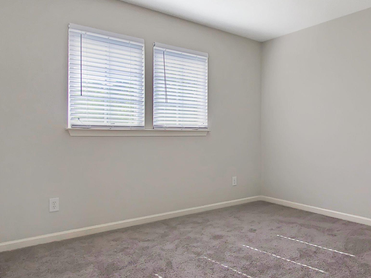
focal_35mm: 26
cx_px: 231
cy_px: 141
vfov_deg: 53.1
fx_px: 279
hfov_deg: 66.3
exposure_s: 1/60
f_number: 2.2
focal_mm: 1.8
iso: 50
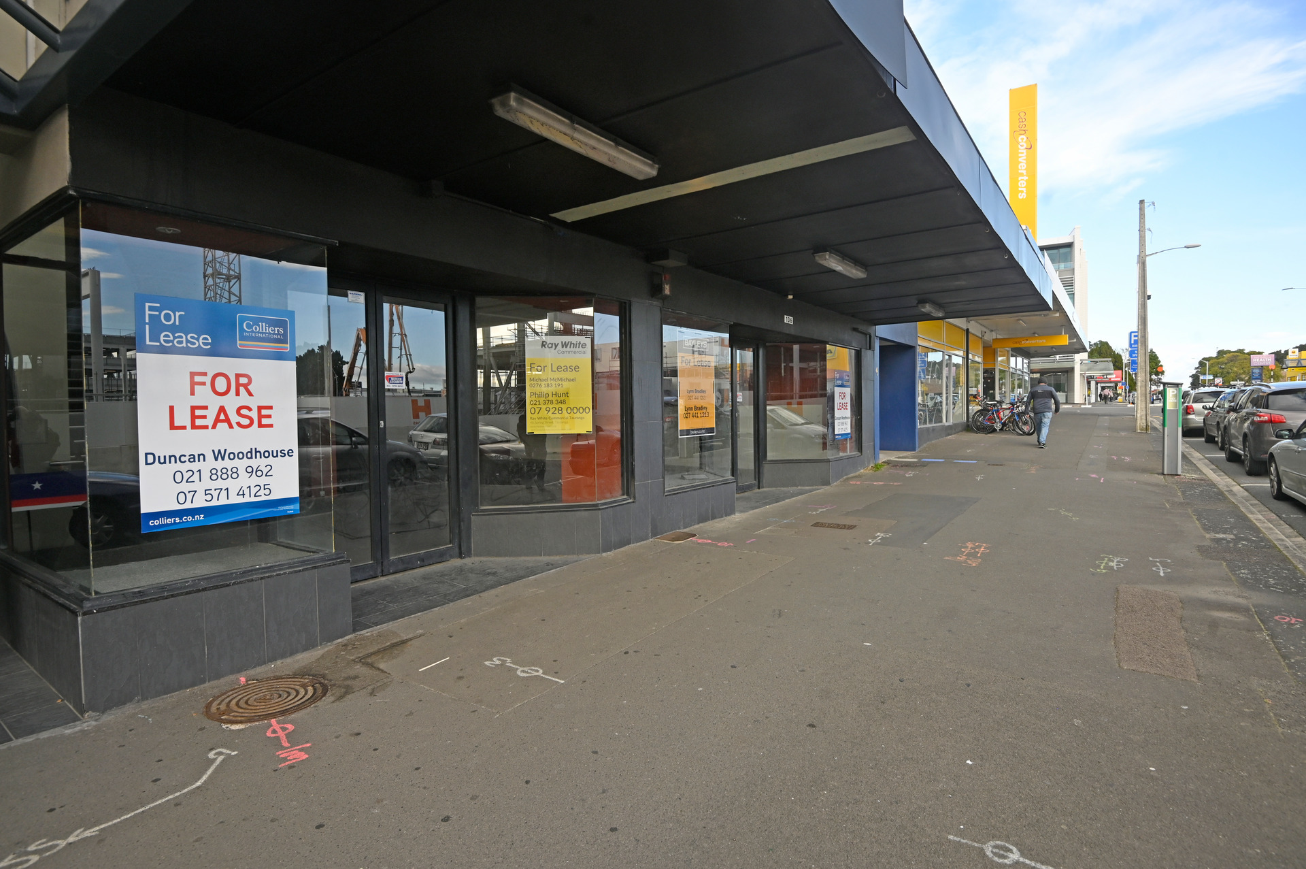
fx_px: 689
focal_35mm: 19
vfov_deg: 64.5
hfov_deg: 86.9
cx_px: 653
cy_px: 434
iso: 500
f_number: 8
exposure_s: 1/250
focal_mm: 19
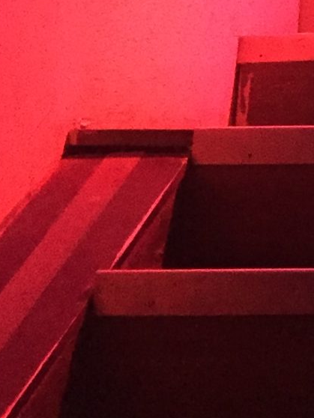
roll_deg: -0.6
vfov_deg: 13.7
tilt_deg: +16.1
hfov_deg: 10.0
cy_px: -248
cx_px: 710
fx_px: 1607
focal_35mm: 133
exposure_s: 1/25
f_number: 2.2
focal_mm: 4.15
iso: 250
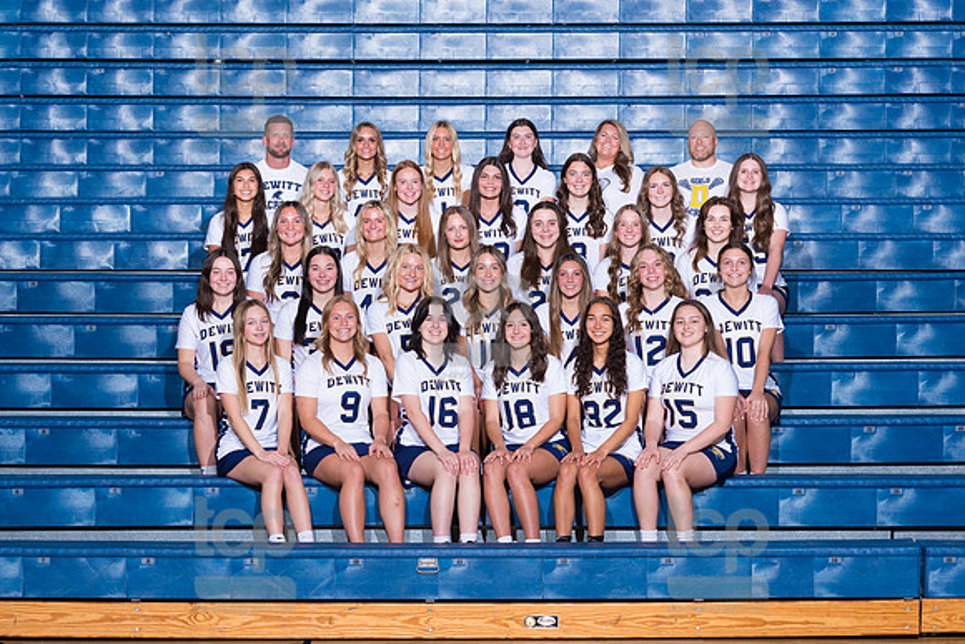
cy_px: 351
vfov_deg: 17.4
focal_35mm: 79
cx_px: 465
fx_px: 2109
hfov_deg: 25.8
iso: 640
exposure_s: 1/250
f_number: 7.1
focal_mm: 58
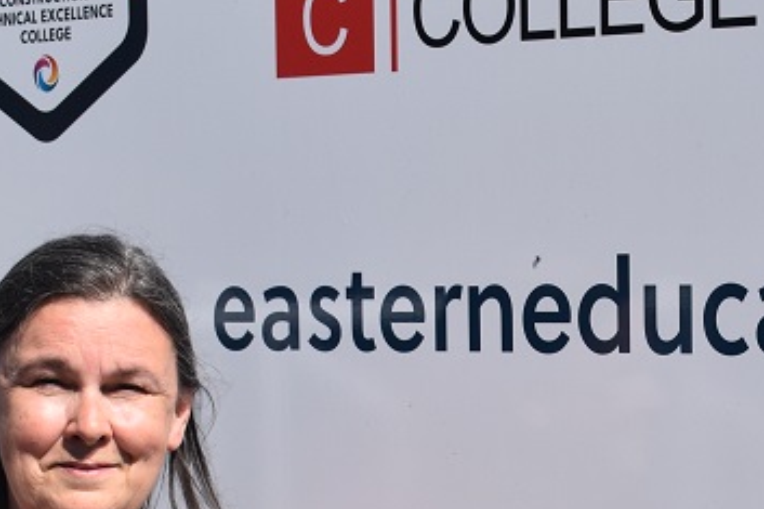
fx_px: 3245
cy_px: 632
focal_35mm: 153
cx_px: 818
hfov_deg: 13.2
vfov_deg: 8.8
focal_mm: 36
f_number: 10
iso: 100
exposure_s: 1/400
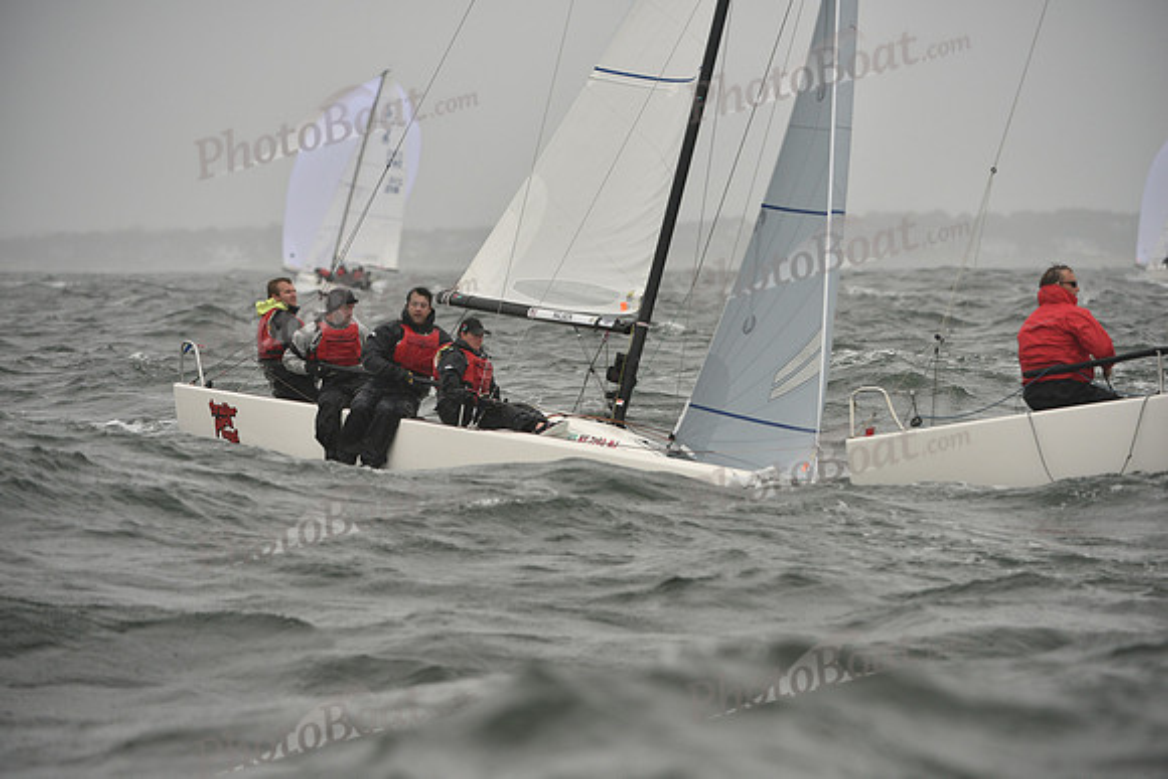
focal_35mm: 250
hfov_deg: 8.2
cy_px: 390
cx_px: 584
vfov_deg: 5.5
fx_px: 8113
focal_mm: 250
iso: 400
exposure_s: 1/1000
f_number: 5
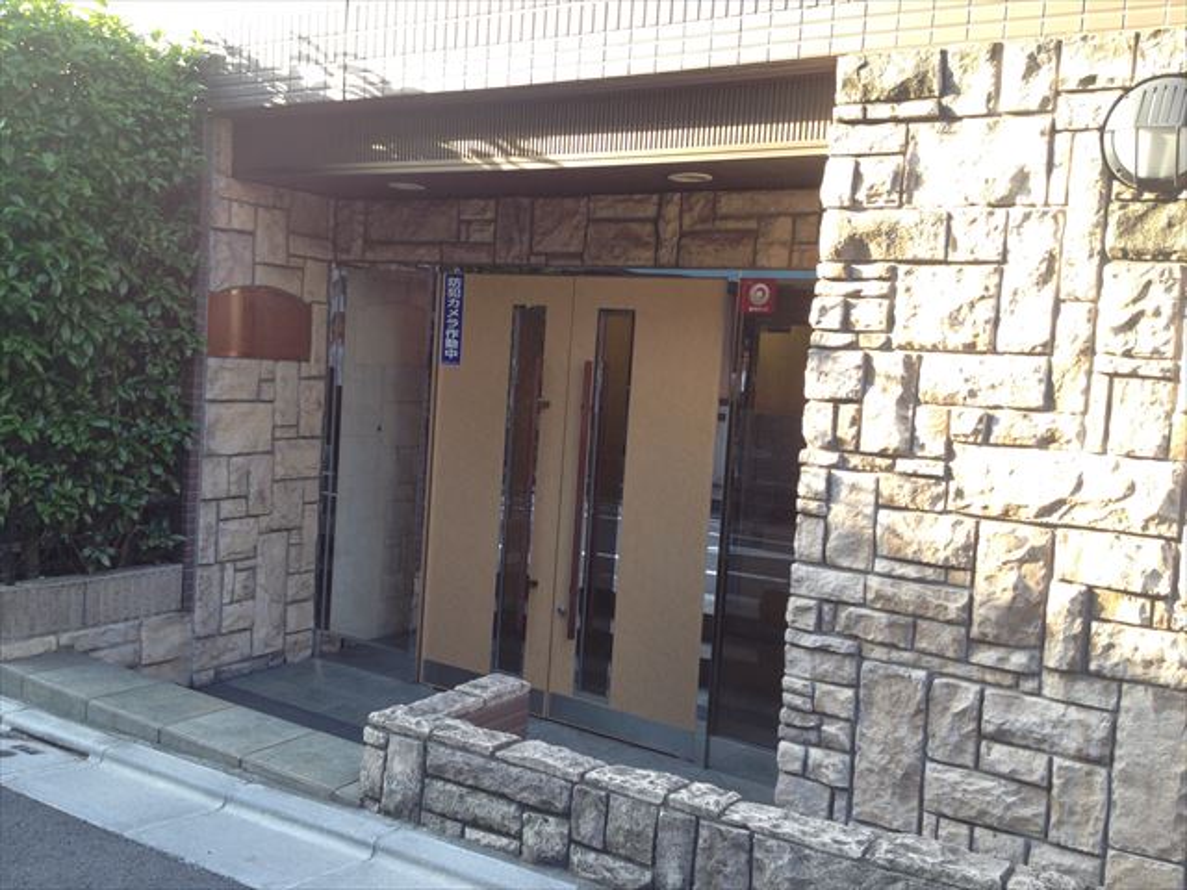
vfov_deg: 40.7
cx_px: 594
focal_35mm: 35
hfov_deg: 52.6
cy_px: 445
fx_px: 1200
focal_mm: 4.28
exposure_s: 1/60
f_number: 2.4
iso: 64
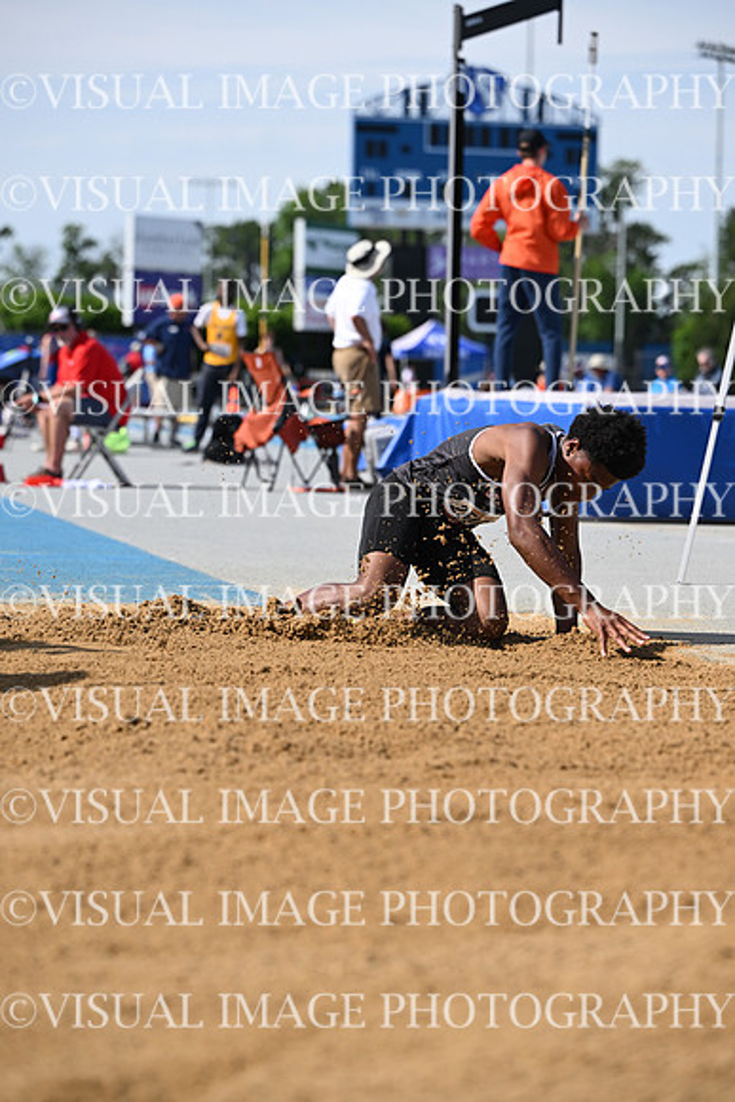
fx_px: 3213
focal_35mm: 105
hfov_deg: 13.0
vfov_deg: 19.5
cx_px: 368
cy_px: 551
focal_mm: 105
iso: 500
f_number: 3.5
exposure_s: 1/6400
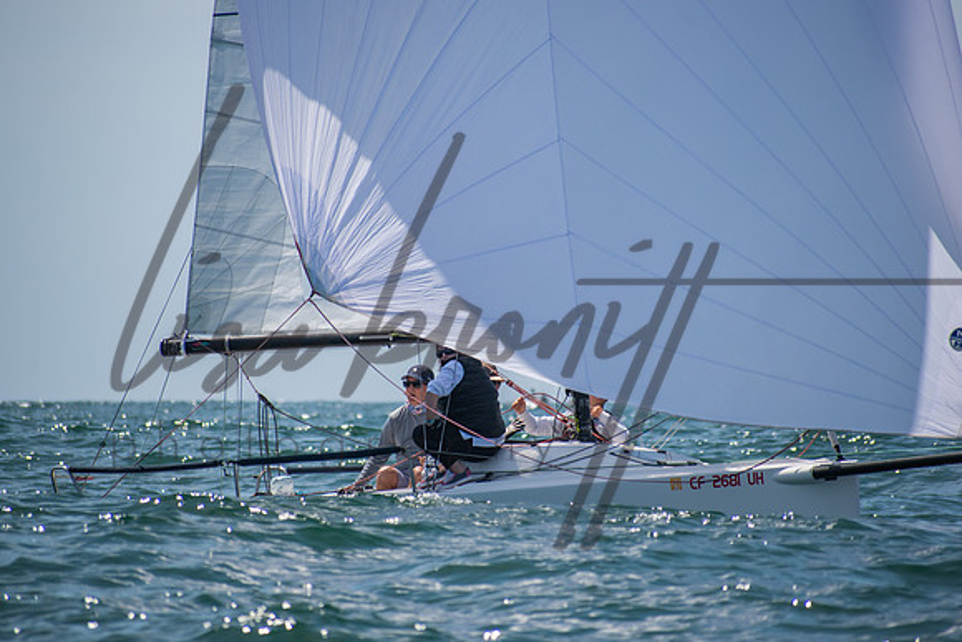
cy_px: 321
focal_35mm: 372
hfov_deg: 5.5
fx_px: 9942
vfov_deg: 3.7
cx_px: 481
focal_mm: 240
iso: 200
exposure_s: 1/1000
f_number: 6.3
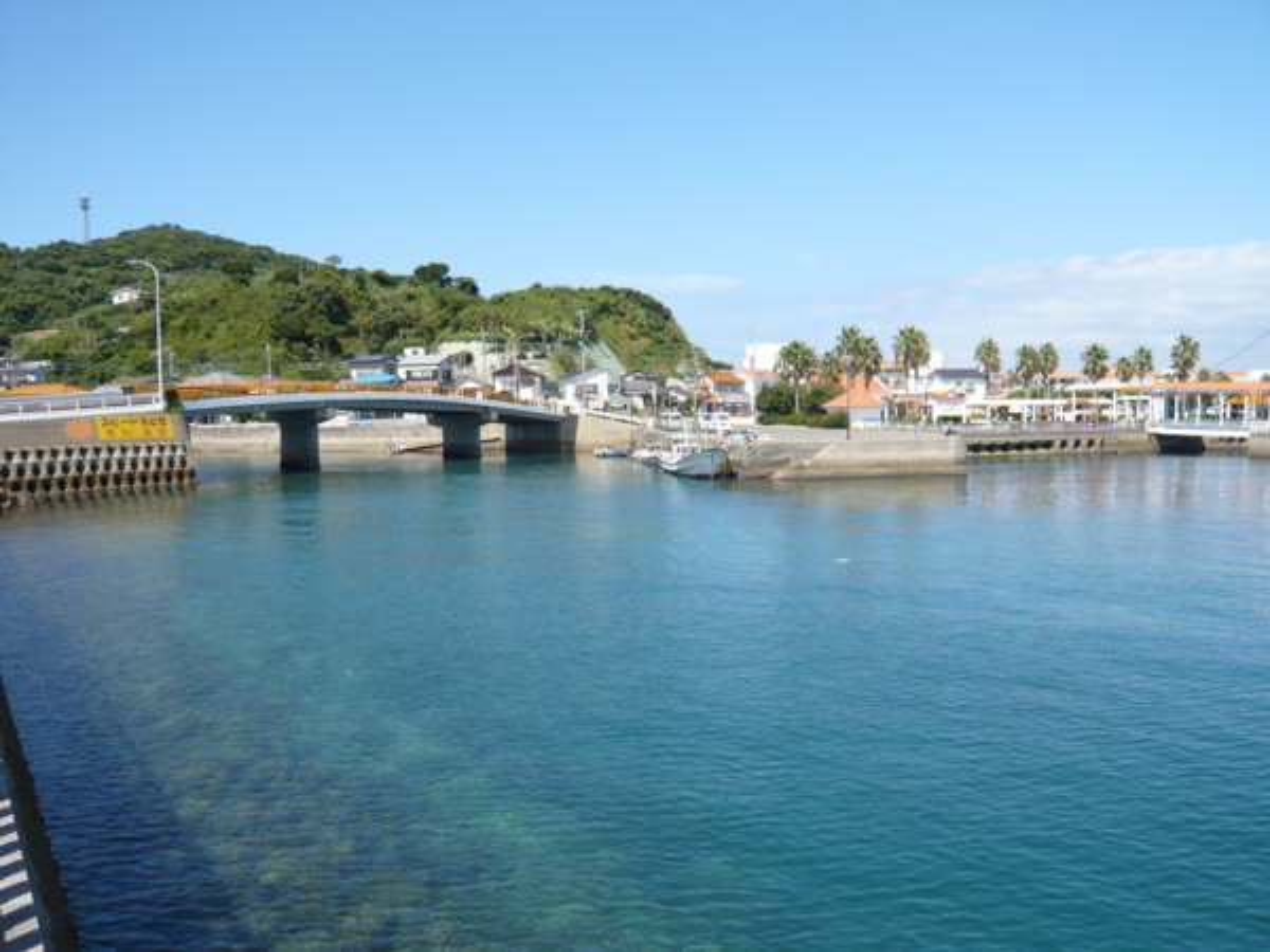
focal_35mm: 28
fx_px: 1027
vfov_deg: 49.7
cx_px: 635
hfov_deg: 63.4
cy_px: 476
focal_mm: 4.6
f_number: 8
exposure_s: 1/125
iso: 100
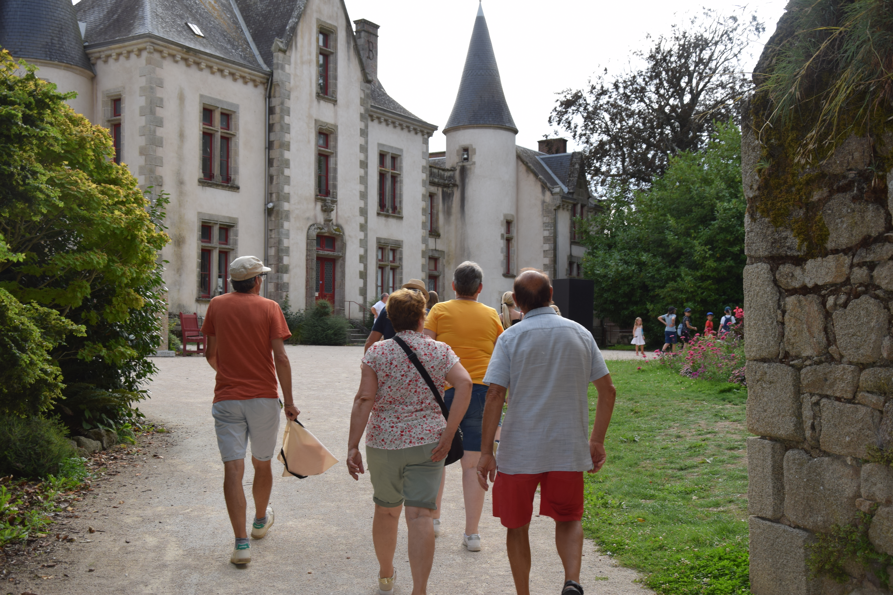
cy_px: 298
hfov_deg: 46.4
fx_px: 1042
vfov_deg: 31.9
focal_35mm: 42
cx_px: 446
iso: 100
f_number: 6.3
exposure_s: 1/160
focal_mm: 28
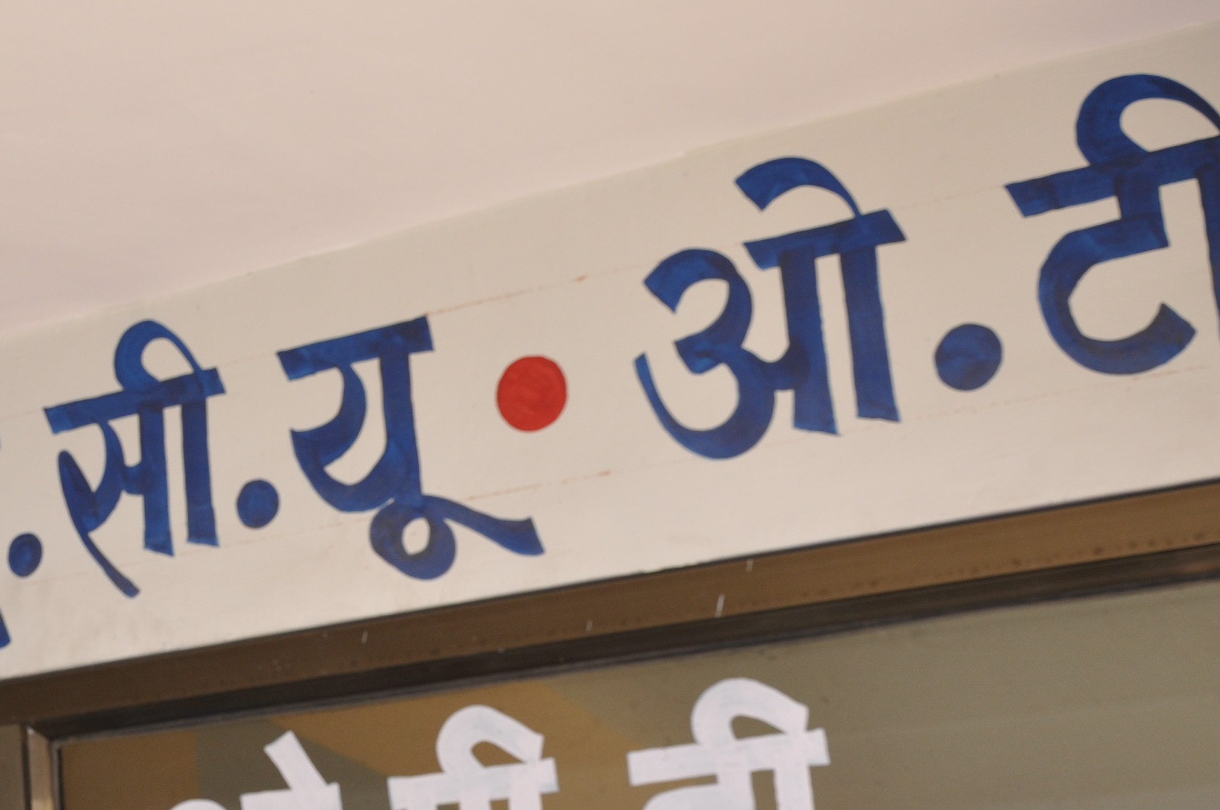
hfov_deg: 31.1
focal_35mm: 63
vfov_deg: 21.2
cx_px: 236
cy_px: 676
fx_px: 2132
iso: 250
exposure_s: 1/180
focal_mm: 21
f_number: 6.7
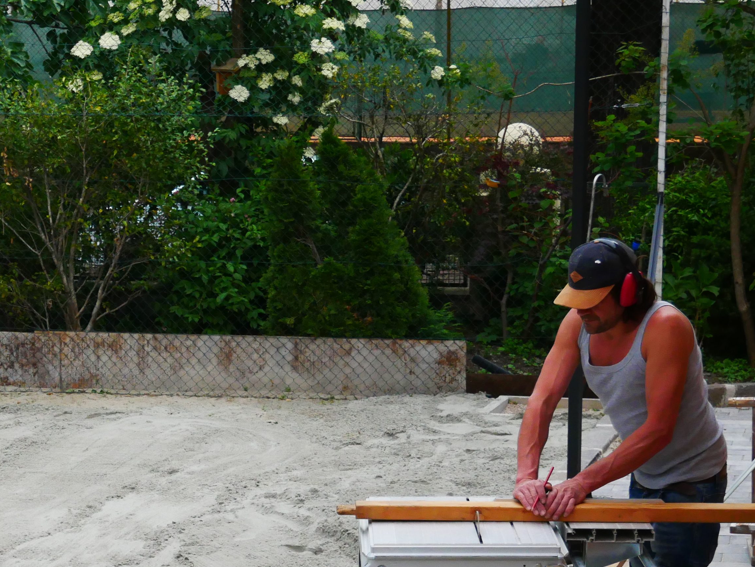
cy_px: 496
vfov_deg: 13.6
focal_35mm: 108
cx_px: 75
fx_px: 2357
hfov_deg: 17.9
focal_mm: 27
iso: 800
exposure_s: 1/1000
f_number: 4.6
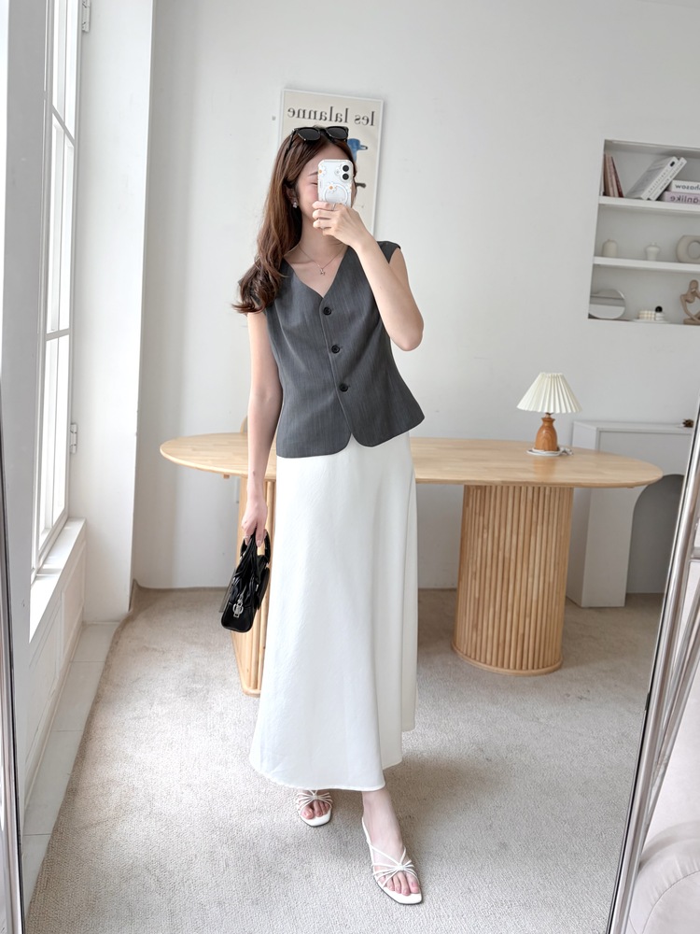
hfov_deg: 53.1
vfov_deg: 67.3
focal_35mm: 26
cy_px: 467
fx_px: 701
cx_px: 350
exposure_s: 1/120
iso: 40
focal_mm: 5.96
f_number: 1.6
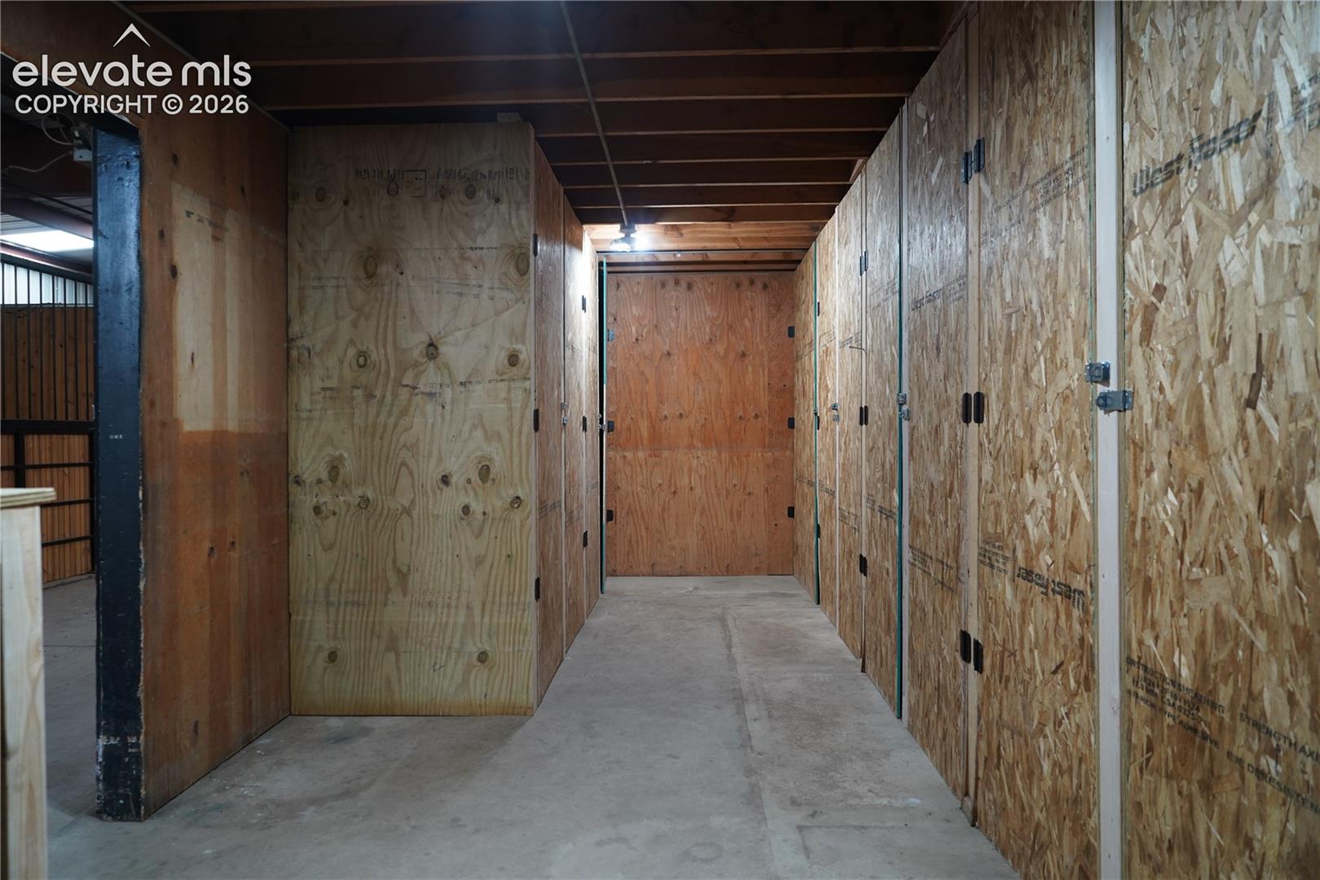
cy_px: 440
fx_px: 880
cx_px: 660
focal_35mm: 24
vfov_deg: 53.1
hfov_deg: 73.7
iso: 1250
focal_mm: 24
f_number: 4
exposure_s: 1/160
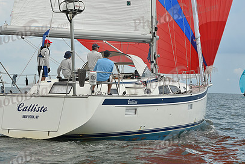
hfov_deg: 20.4
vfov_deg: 13.7
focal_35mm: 100
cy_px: 55
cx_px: 102
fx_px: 681
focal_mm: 70
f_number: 7.1
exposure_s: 1/1250
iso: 320
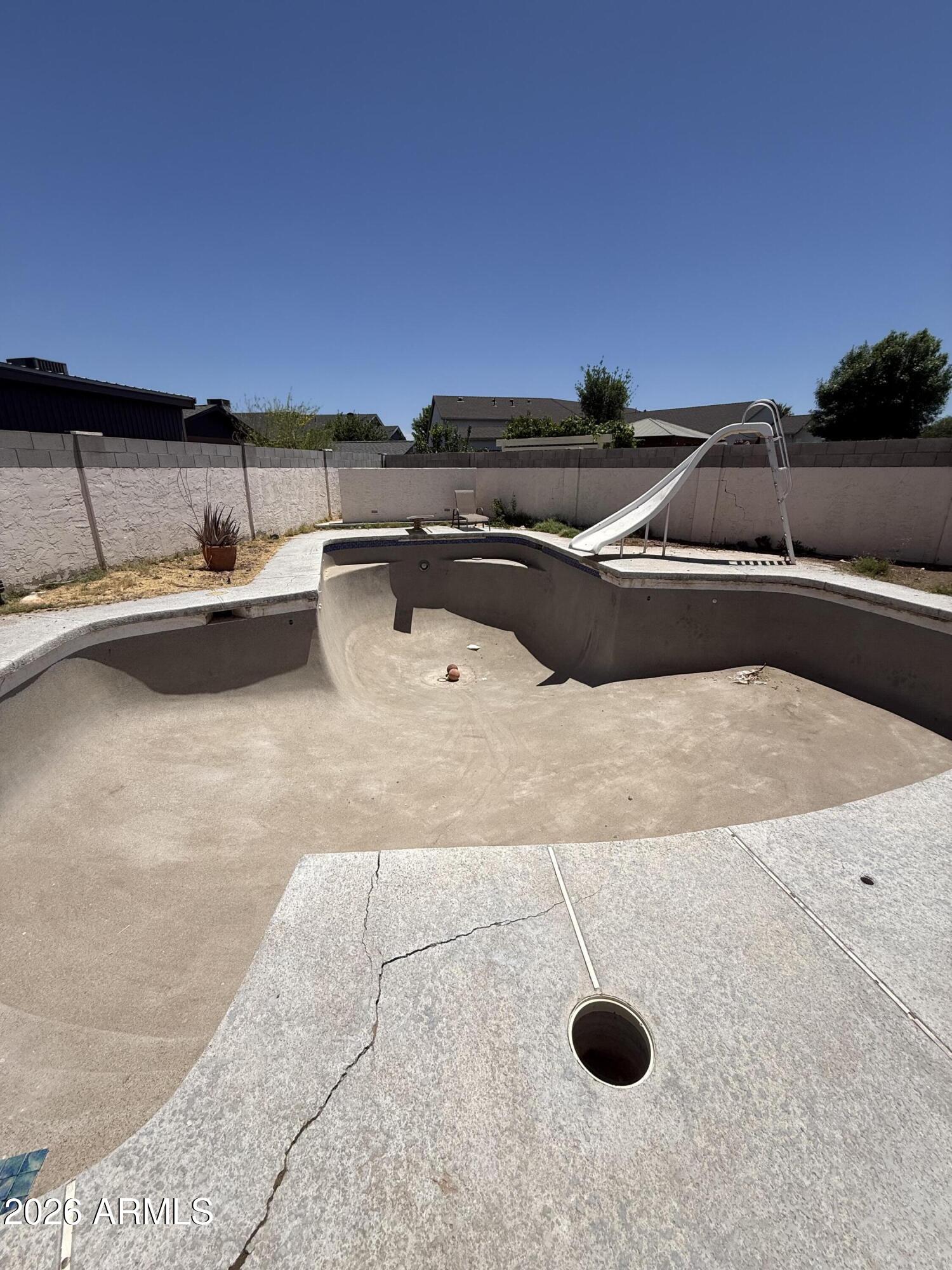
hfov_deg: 85.7
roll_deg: -0.3
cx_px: 476
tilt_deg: -17.9
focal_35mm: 14
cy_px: 635
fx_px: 513
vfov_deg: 102.1
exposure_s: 1/5155
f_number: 2.2
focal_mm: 2.22
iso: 50
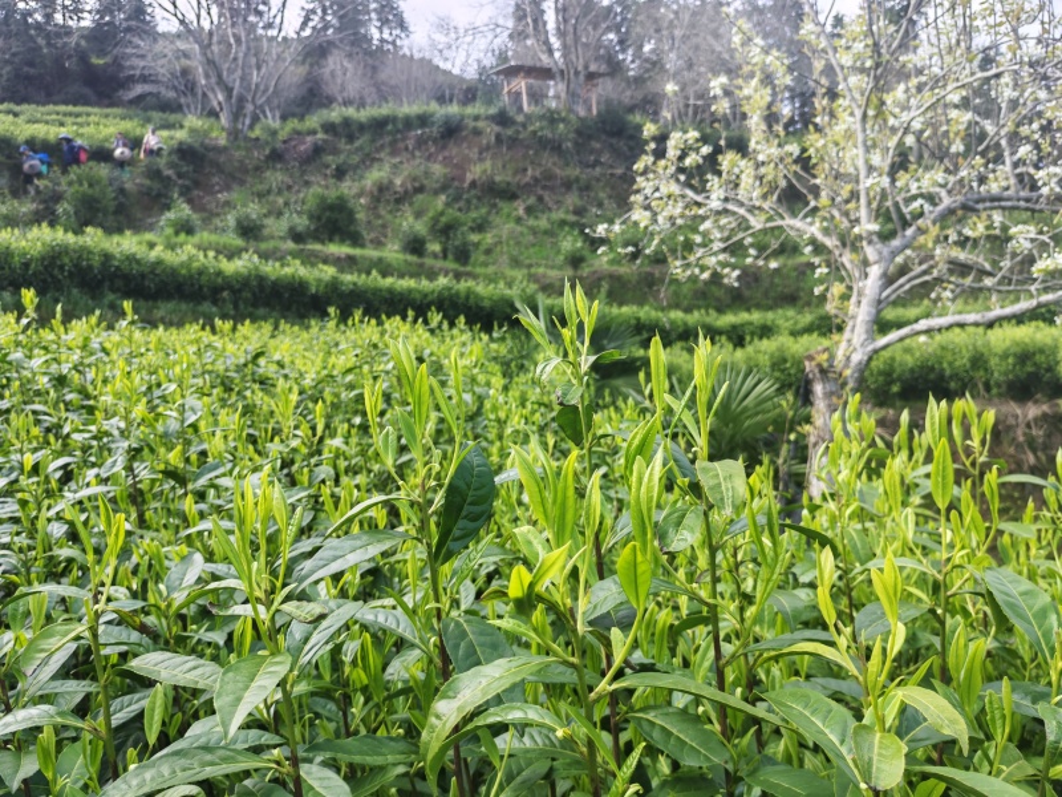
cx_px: 531
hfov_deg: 65.3
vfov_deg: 51.4
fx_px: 828
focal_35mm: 27
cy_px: 398
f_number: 1.95
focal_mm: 5.52
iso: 50
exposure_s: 1/380
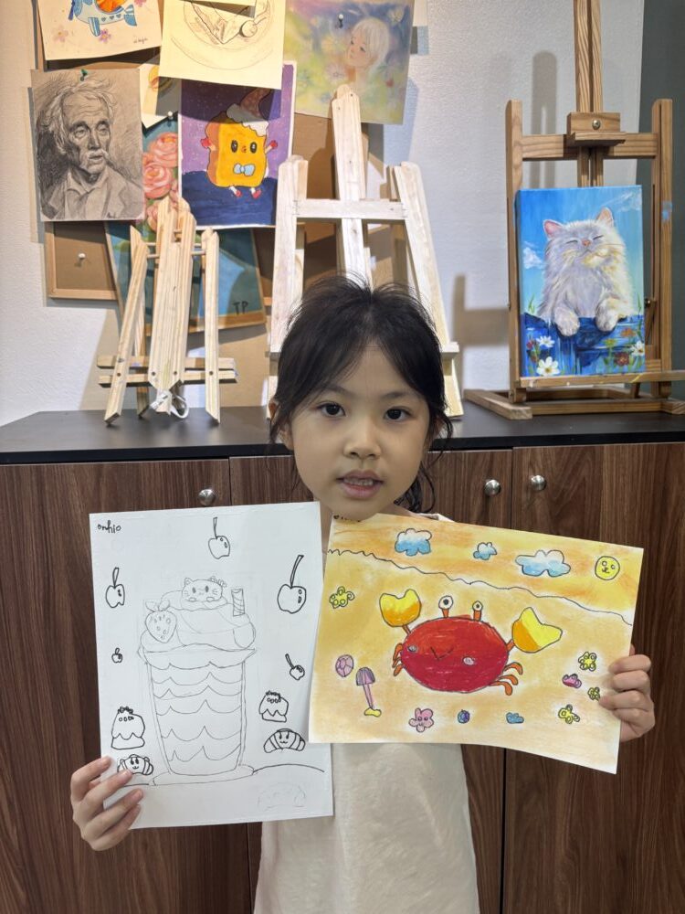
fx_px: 686
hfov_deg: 53.1
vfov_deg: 67.3
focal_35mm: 26
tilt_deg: -10.4
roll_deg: -0.4
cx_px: 342
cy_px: 457
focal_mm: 5.96
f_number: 1.6
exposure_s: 1/100
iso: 80
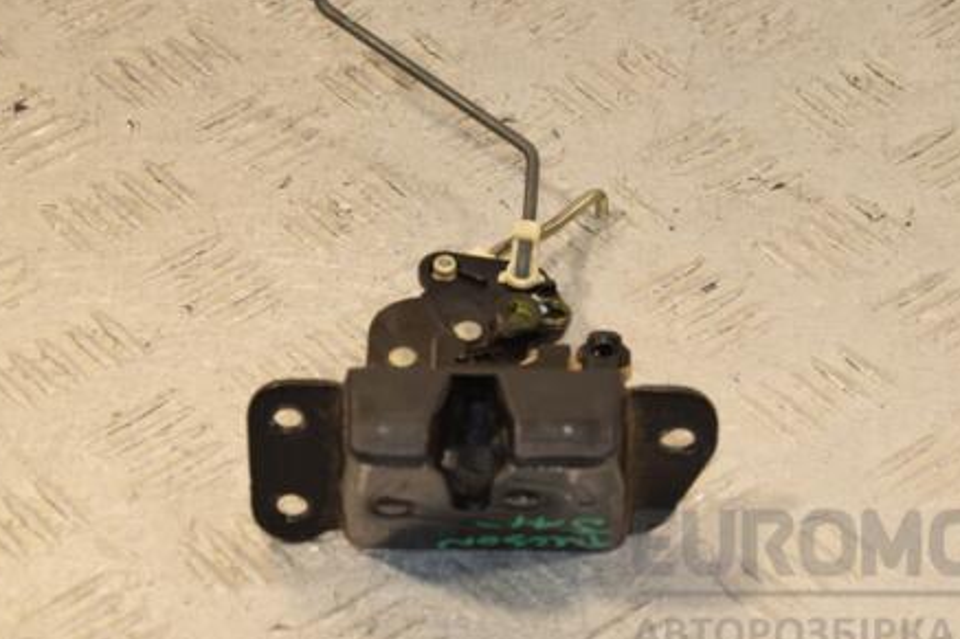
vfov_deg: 10.1
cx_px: 591
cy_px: 250
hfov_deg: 15.1
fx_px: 3625
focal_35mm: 136
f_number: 9
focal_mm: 66
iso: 800
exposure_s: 1/200
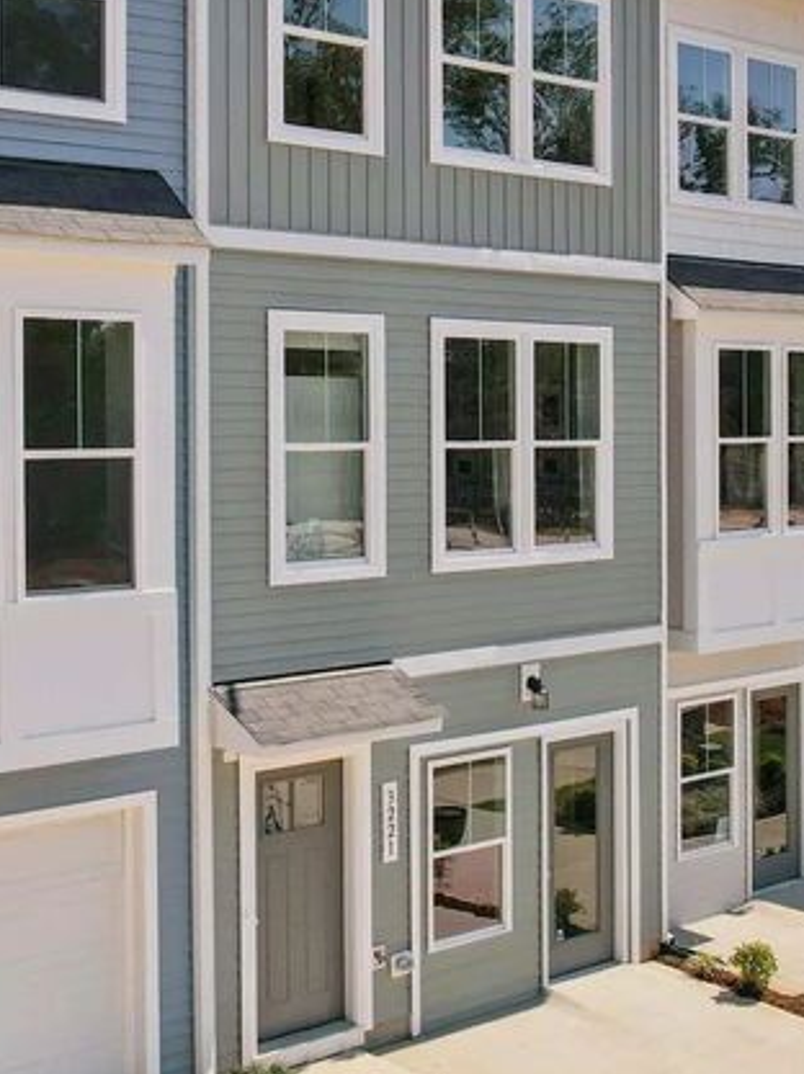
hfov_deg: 28.0
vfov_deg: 36.7
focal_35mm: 52
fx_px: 1613
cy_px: 408
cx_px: 451
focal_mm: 8.4
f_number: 2.8
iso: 100
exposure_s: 1/240
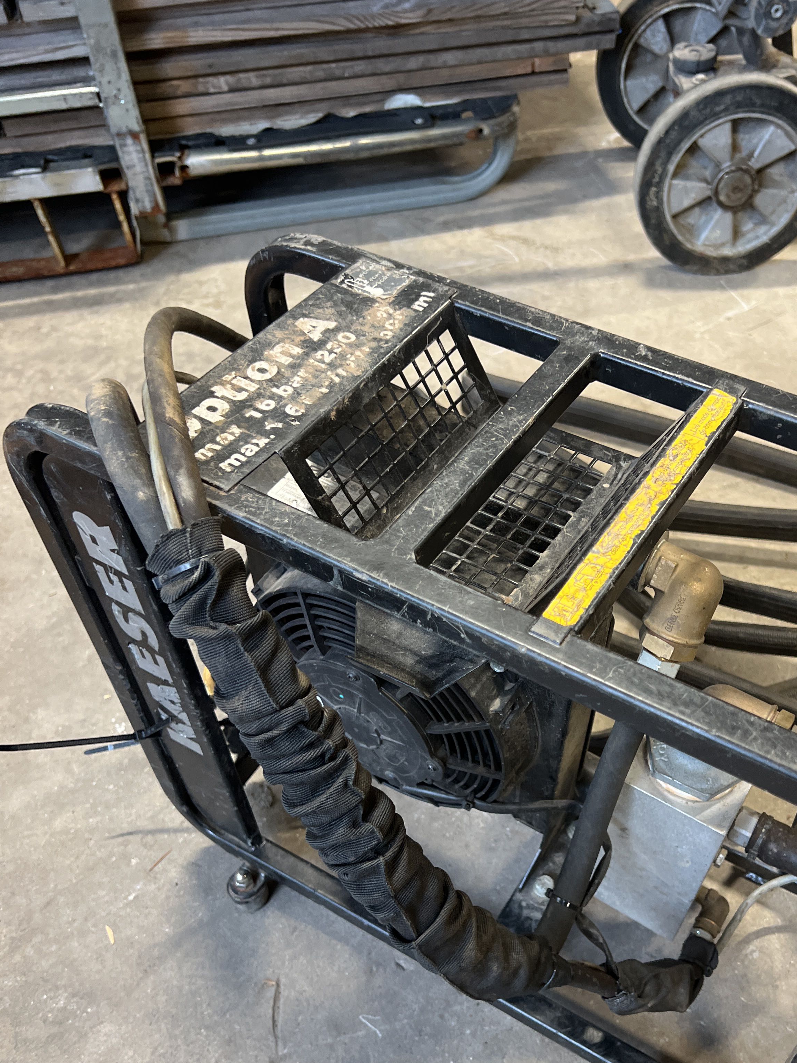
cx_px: 519
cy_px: 664
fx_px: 1044
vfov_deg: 53.4
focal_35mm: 34
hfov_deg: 41.4
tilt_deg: -50.9
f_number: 1.5
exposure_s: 1/60
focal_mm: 5.7
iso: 160
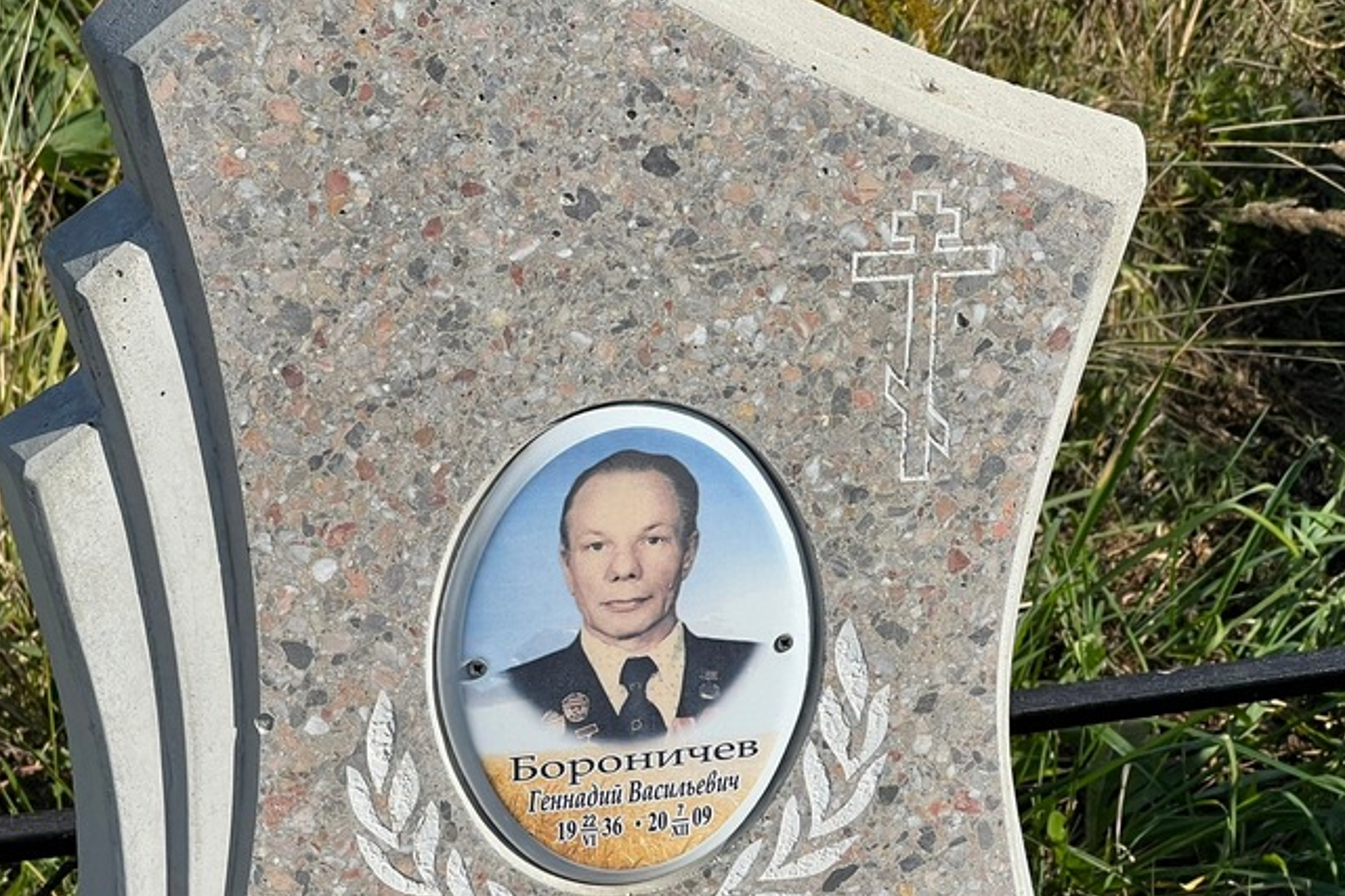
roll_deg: +2.7
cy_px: 623
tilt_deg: -24.1
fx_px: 3735
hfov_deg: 20.4
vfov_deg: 13.6
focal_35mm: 100
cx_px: 609
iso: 32
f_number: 2.8
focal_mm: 9
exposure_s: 1/1143
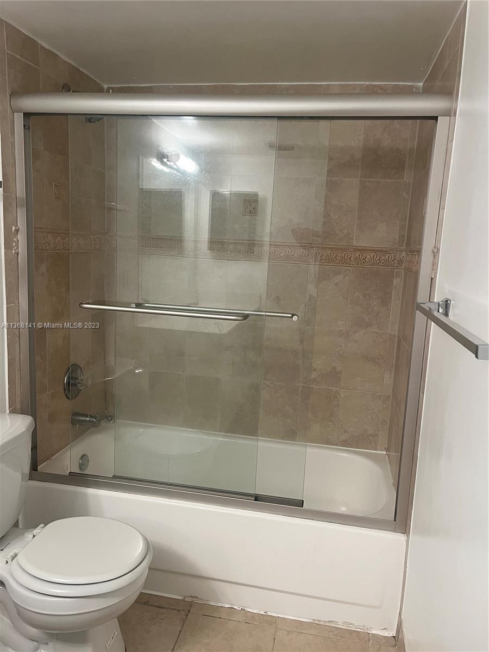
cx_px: 244
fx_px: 490
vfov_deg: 67.3
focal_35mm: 26
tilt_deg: -8.0
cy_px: 326
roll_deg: -2.4
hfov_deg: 53.1
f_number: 1.6
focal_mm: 5.1
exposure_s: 1/60
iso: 200
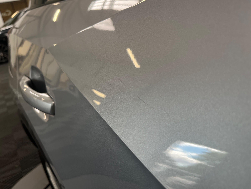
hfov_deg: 67.3
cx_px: 126
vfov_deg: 53.1
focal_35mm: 26
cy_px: 94
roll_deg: +9.7
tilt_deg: -24.7
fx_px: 189
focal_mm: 5.1
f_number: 1.6
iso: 80
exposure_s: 1/100
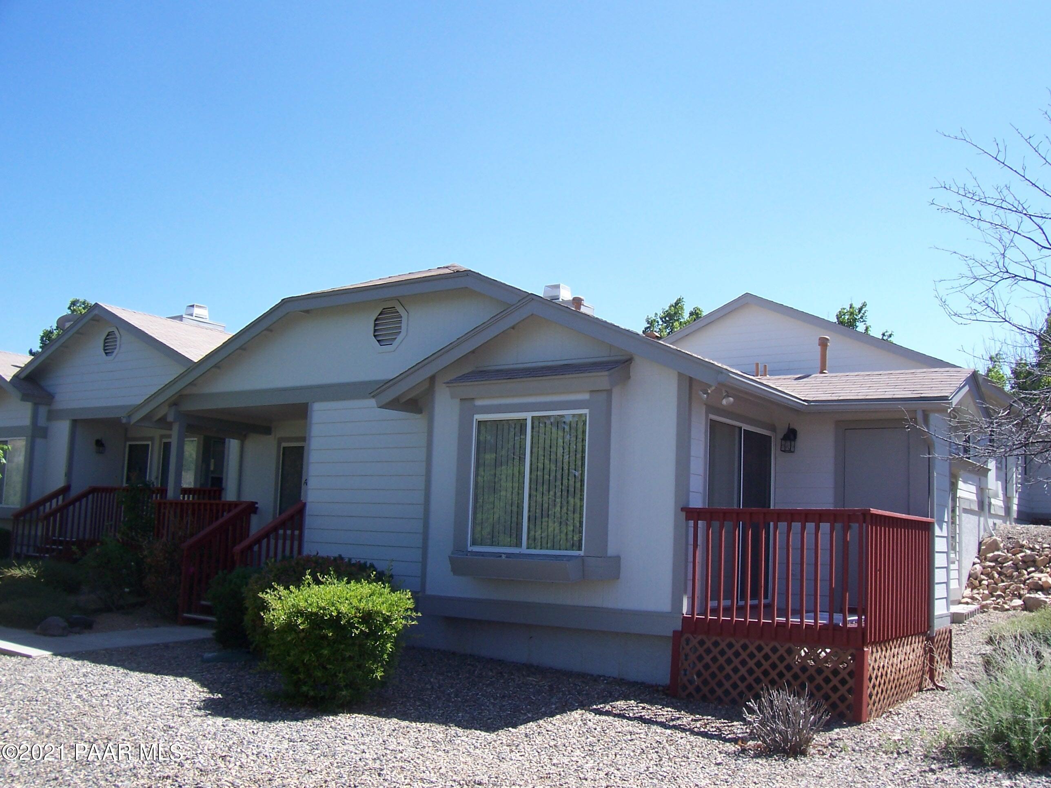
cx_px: 526
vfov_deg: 41.8
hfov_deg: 54.0
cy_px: 394
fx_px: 1032
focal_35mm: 34
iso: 80
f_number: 5.6
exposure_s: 1/250
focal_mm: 5.6
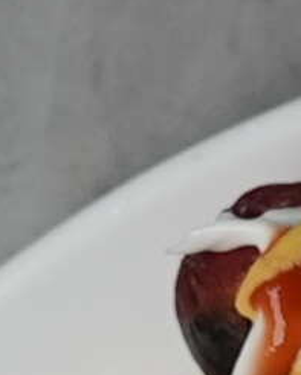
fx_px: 5409
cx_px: 717
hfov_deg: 3.2
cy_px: 1207
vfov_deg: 3.8
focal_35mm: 486
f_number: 4
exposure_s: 1/160
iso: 400
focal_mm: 31
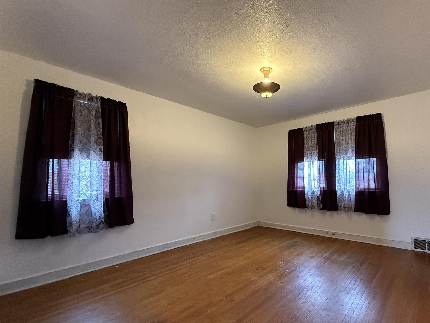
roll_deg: +0.1
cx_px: 260
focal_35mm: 17
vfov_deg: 74.6
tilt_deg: +2.4
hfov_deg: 89.7
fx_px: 211
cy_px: 175
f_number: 2.2
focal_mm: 2.22
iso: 640
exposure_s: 1/60
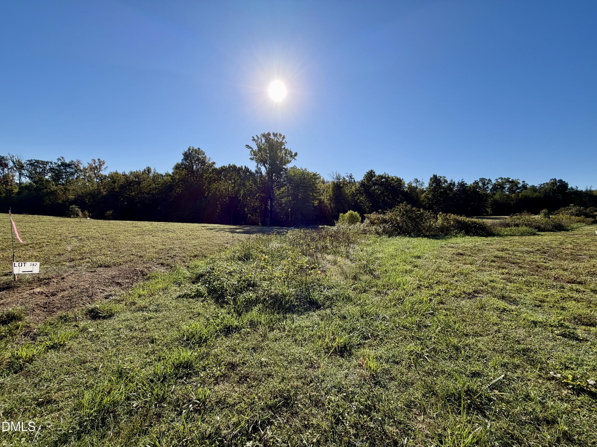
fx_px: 241
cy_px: 224
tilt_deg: -2.9
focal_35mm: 14
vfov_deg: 85.7
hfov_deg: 102.1
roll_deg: -1.8
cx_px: 298
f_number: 2.2
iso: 25
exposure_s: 1/1050
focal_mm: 2.22
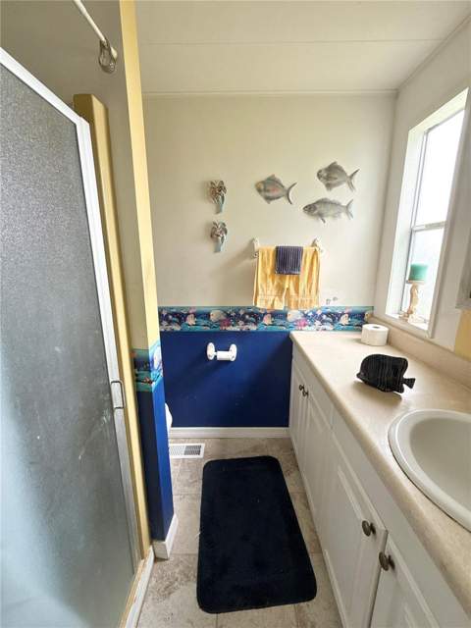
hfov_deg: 85.7
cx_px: 236
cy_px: 314
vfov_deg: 102.1
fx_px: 254
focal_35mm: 14
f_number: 2.2
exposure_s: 1/99
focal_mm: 2.22
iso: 160
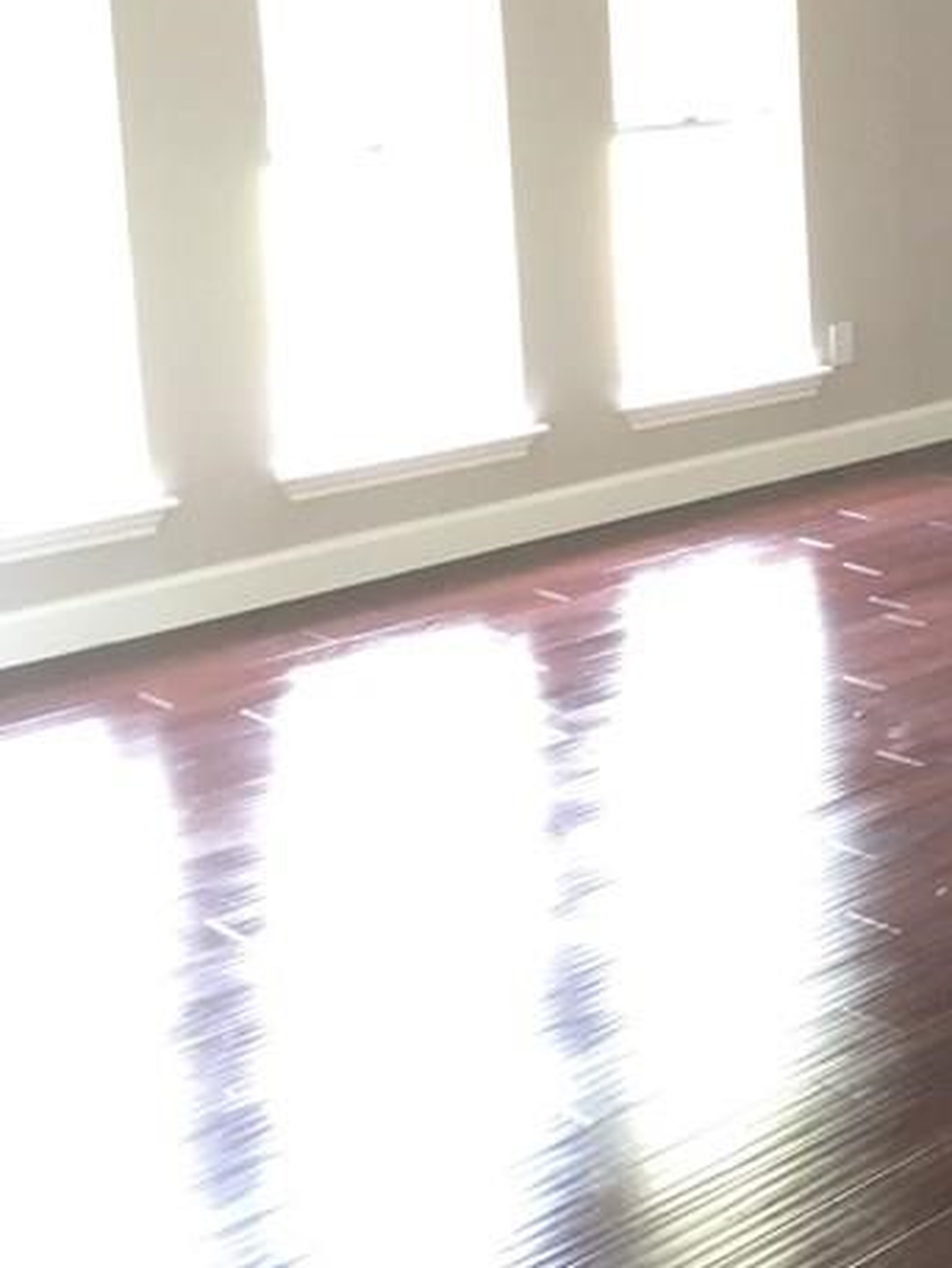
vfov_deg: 29.3
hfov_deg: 20.0
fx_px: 2382
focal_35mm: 65
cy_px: 300
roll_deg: +0.5
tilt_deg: -8.4
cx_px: 1354
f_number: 2.2
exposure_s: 1/24
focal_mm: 4.15
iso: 200
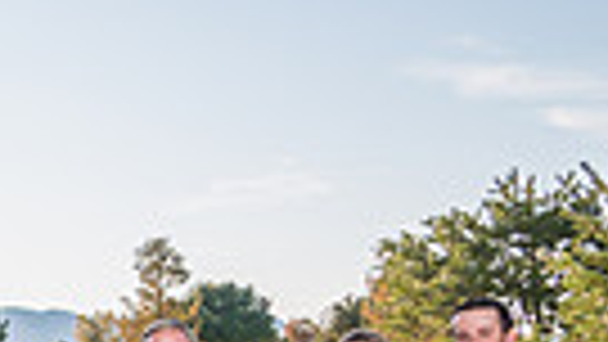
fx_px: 1838
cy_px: 481
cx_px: -678
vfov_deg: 10.3
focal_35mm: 114
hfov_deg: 14.7
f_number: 5.6
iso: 100
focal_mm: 24
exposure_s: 1/200
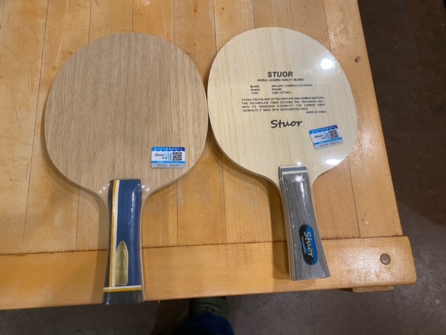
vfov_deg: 53.1
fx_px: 335
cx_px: 223
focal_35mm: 26
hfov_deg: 67.3
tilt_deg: -74.1
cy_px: 168
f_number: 1.8
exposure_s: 1/60
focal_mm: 4.25
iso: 200
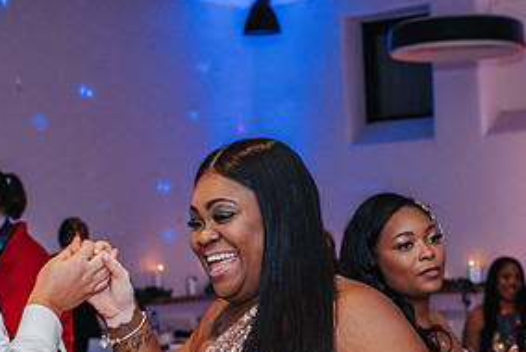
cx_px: 281
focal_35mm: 86
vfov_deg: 15.8
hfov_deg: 23.6
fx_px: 1258
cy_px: 280
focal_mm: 35
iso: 400
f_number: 3.5
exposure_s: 1/200
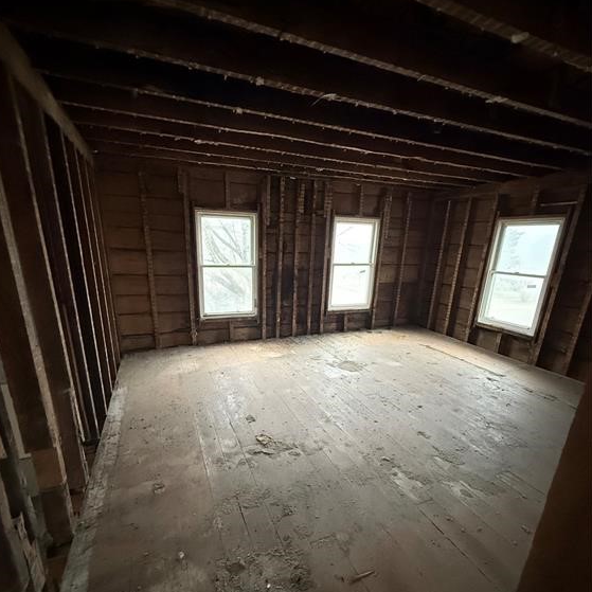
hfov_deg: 84.0
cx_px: 290
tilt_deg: -18.4
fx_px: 329
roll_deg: -3.2
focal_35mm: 17
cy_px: 345
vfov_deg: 83.3
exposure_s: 1/60
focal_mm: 2.22
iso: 1000
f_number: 2.2
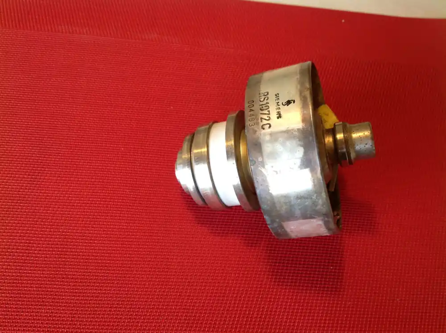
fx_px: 450
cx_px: 223
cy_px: 166
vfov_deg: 40.6
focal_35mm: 35
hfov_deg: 52.7
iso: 64
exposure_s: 1/24
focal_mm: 4.28
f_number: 2.4
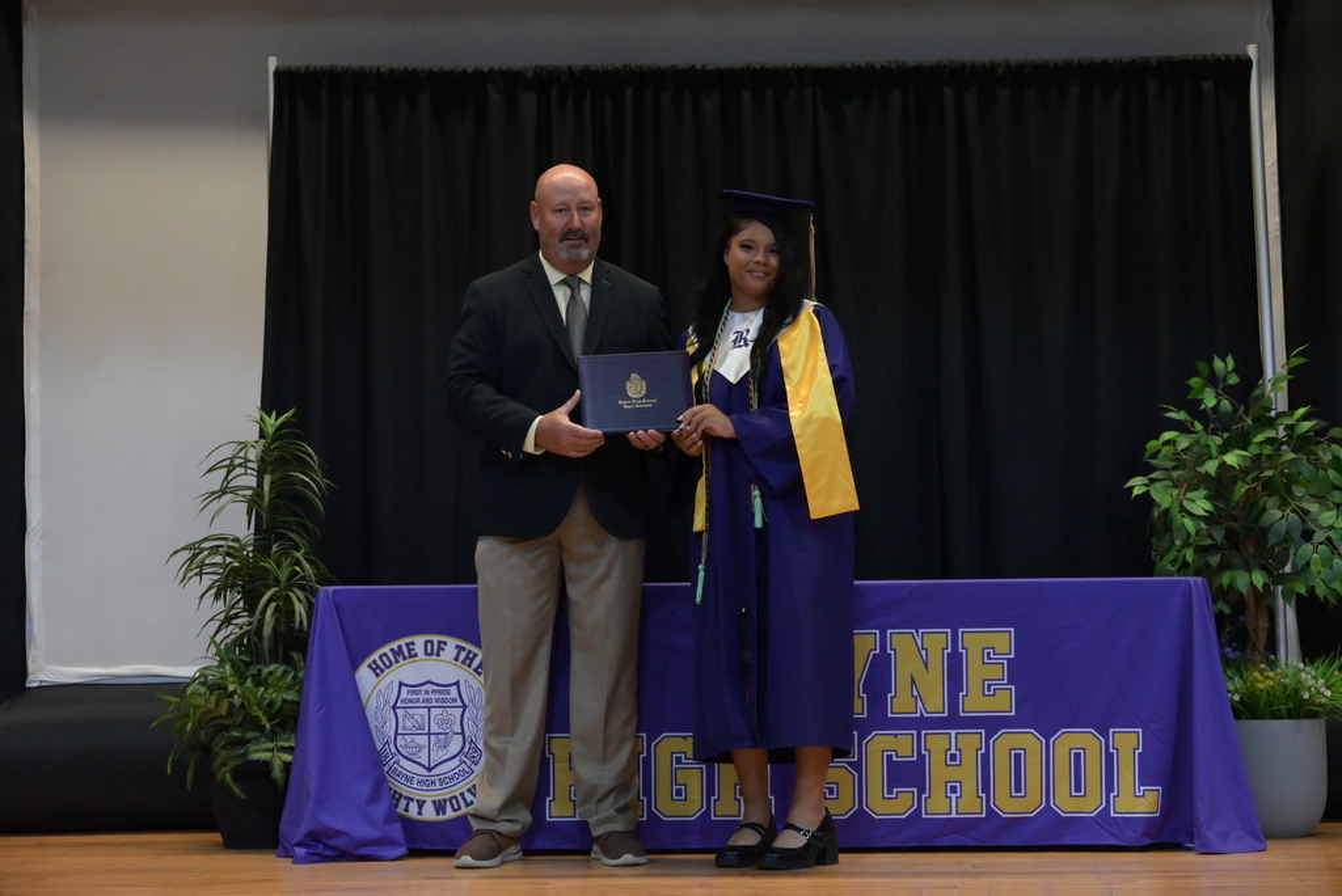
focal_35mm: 62
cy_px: 448
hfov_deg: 32.4
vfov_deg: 21.9
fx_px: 2312
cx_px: 671
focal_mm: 62
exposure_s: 1/200
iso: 6400
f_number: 6.3
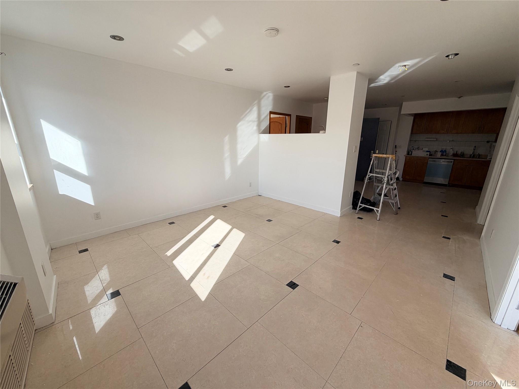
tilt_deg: -14.9
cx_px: 260
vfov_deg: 85.7
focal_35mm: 14
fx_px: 210
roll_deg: -0.2
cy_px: 194
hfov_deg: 102.1
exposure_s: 1/228
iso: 40
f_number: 2.2
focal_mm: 2.22
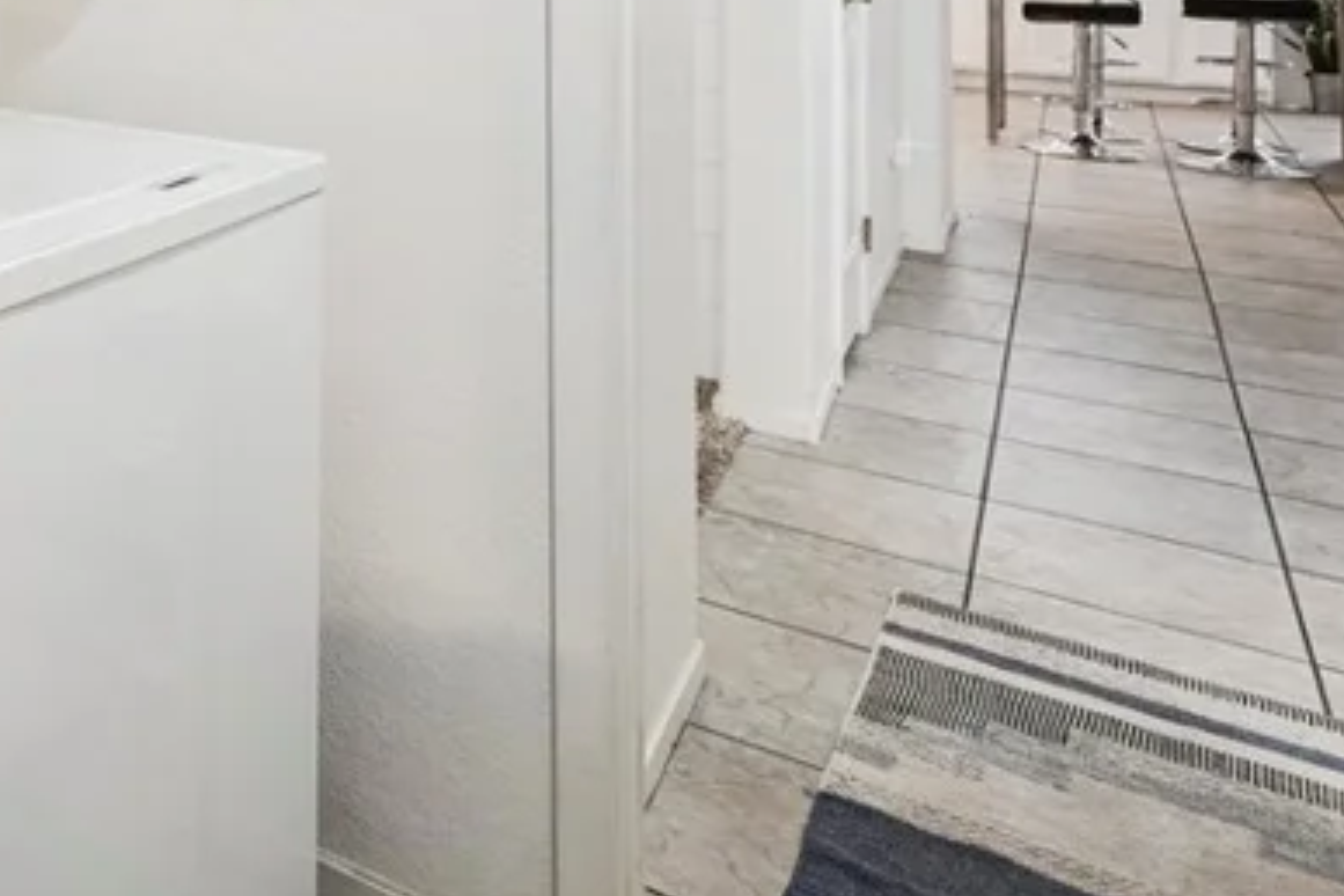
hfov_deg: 40.3
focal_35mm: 37
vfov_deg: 31.4
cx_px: -184
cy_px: -120
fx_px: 1381
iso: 800
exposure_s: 1/20
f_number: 5
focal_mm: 14
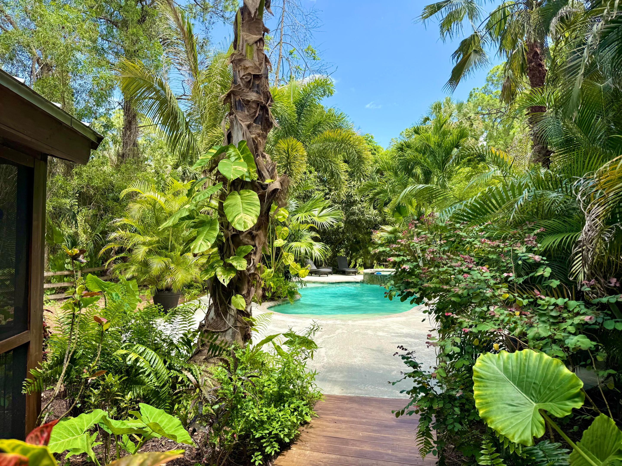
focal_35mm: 24
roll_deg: -0.4
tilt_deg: +1.9
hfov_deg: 71.6
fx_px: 431
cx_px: 311
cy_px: 233
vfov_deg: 56.8
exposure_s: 1/1493
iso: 80
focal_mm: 6.76
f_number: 1.78
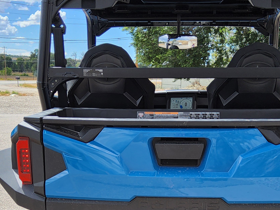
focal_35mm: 62
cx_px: 139
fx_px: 501
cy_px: 191
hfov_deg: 31.2
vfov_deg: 23.0
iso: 32
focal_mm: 3.08
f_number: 2
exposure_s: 1/873
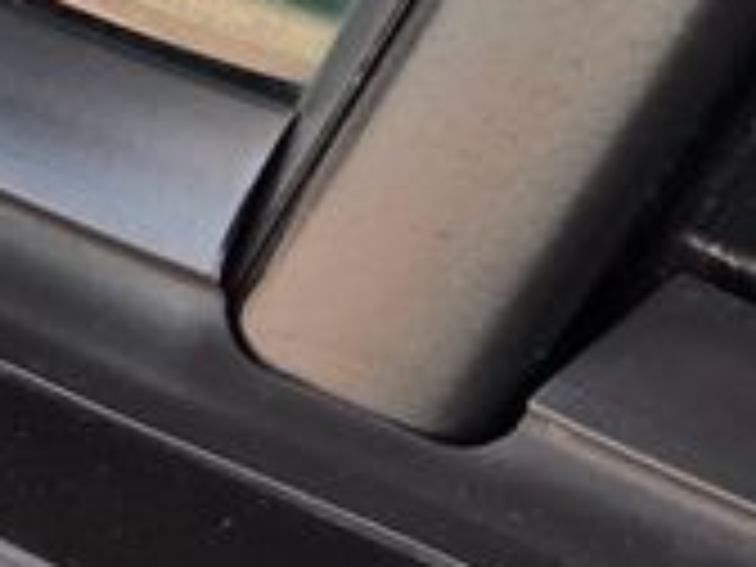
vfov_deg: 5.6
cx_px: -166
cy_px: -284
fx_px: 5744
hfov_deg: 7.5
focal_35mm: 263
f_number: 2.4
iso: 50
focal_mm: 7.9
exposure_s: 1/138
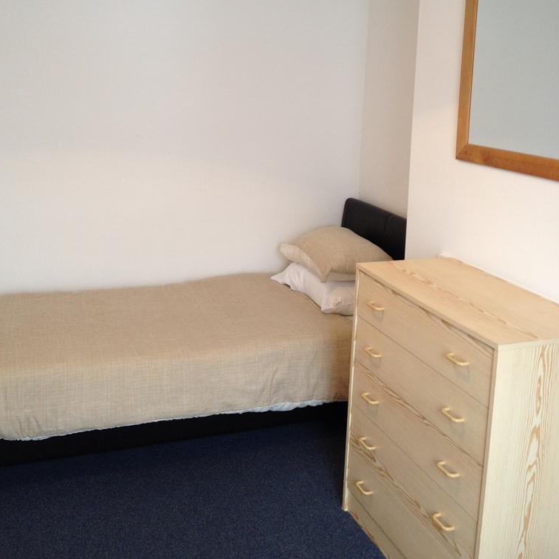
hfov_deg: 40.0
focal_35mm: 42
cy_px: 184
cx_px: 277
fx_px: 767
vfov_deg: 39.5
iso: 80
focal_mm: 4.28
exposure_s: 1/20
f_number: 2.4
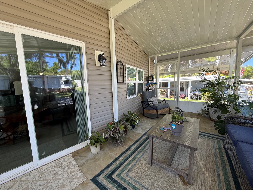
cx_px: 126
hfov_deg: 102.1
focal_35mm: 14
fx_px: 102
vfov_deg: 85.7
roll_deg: +1.8
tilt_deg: -5.6
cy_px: 95
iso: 64
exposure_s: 1/124
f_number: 2.2
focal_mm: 2.22
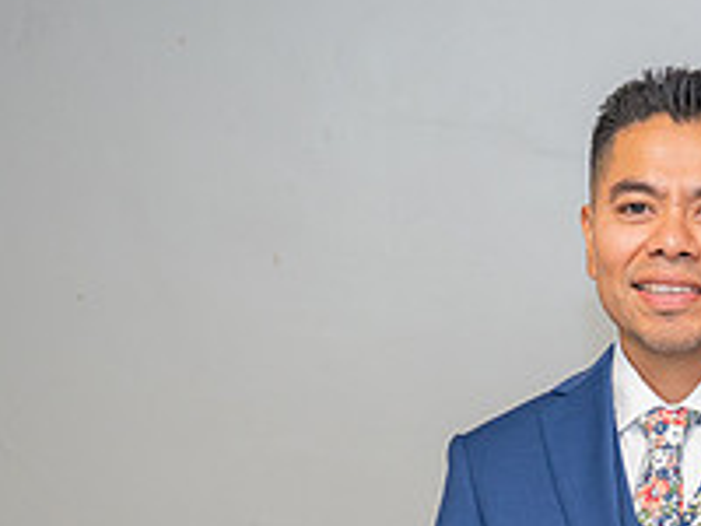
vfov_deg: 12.1
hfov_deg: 16.1
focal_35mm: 120
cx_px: 669
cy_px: 598
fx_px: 2430
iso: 640
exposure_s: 1/125
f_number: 3.2
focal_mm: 41
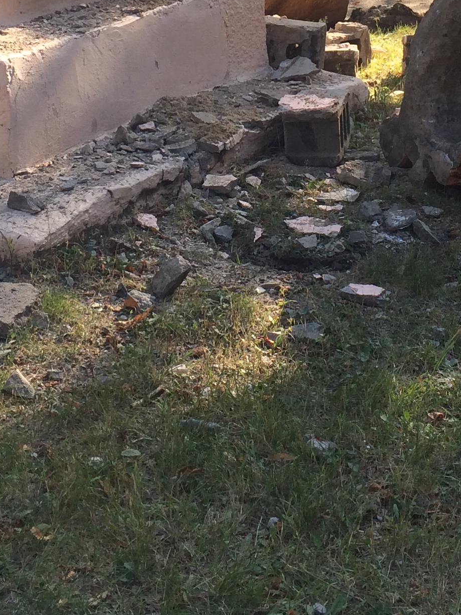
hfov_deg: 18.4
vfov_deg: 23.2
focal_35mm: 80
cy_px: -32
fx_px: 1421
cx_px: 224
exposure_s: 1/419
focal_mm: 4.12
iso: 32
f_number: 2.2
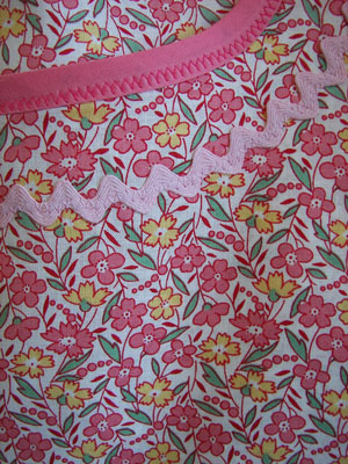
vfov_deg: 51.4
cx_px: 174
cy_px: 232
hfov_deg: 39.7
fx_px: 483
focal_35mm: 36
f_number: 2.8
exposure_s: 1/30
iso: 64
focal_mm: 6
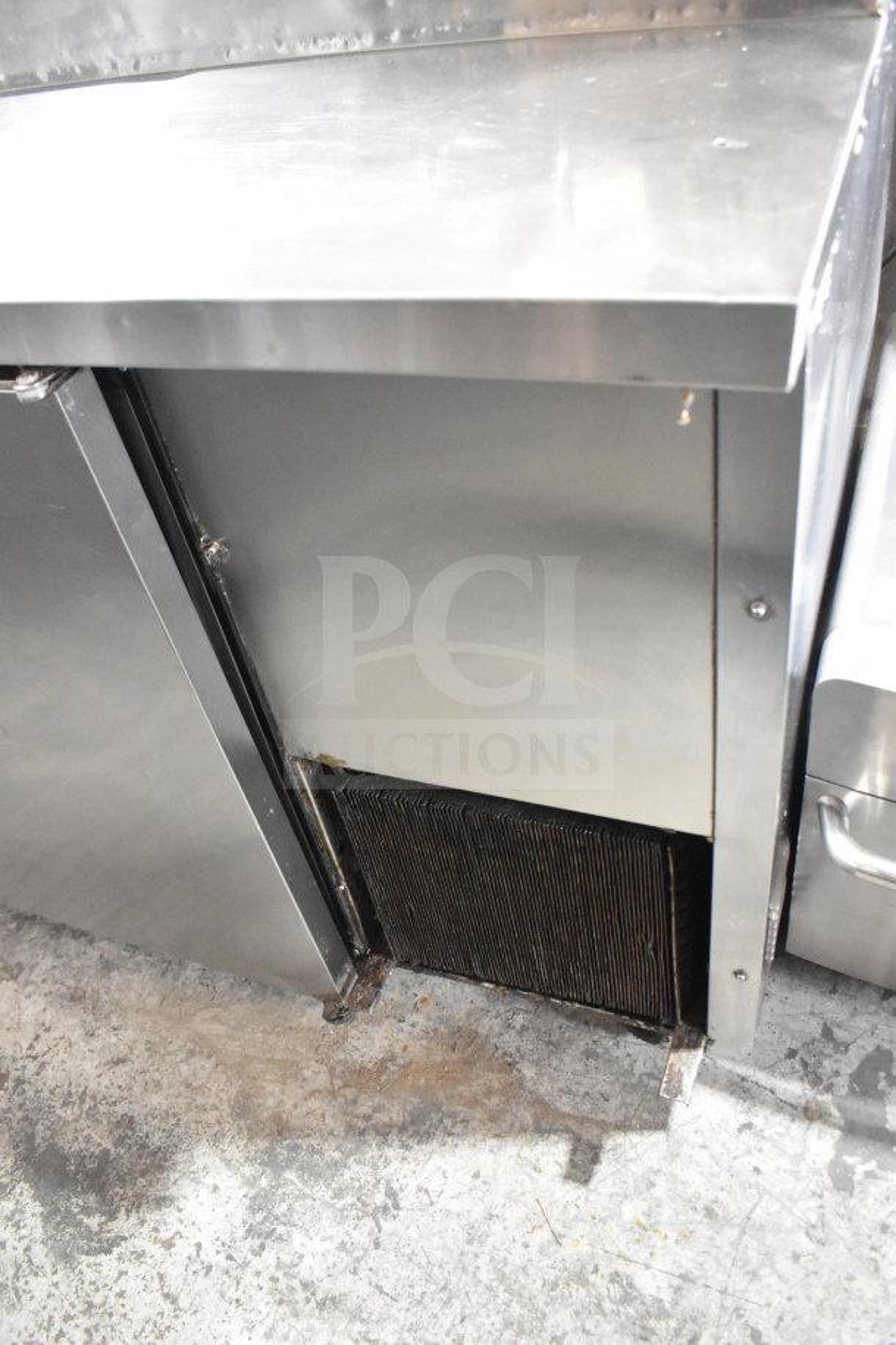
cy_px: 672
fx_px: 1008
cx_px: 448
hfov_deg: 47.9
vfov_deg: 67.4
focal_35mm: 27
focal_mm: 18
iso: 6400
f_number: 5
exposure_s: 1/100
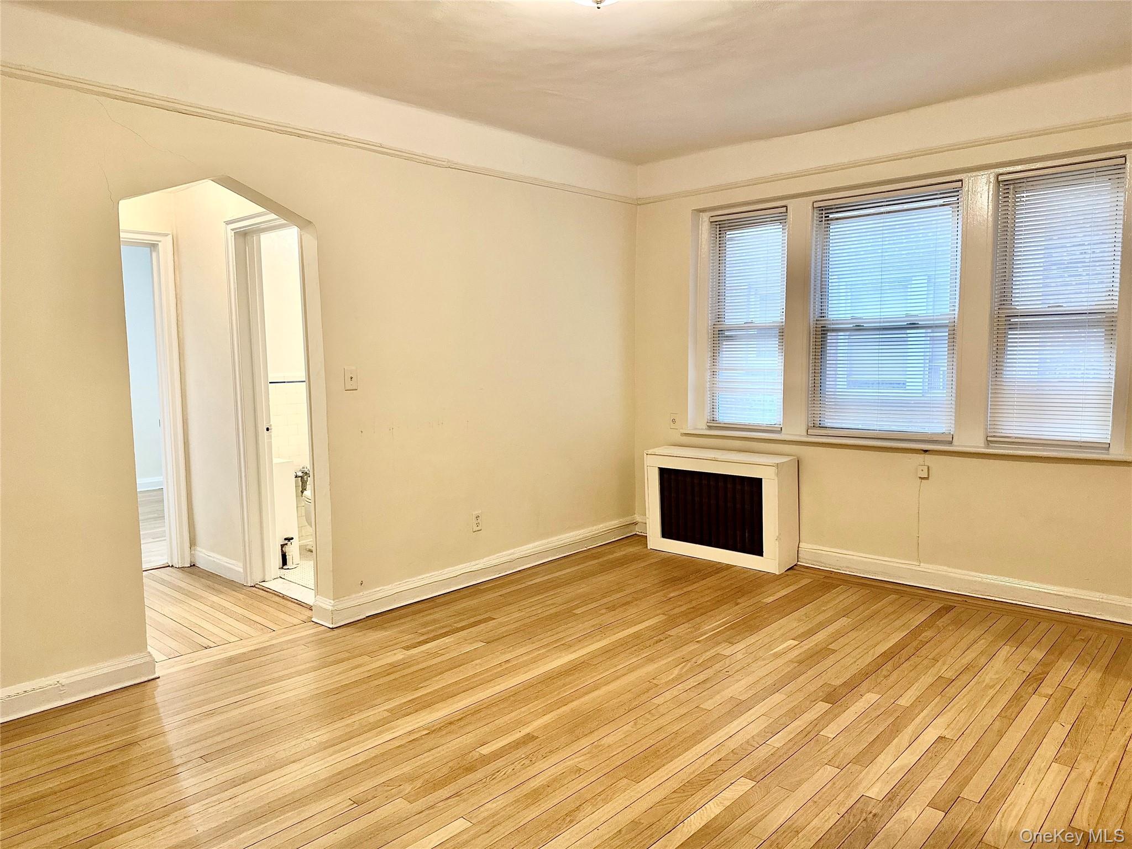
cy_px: 424
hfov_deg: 71.6
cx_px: 566
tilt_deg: -5.2
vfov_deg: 56.8
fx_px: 785
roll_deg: +0.9
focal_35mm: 24
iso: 200
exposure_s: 1/60
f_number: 1.78
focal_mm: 6.86
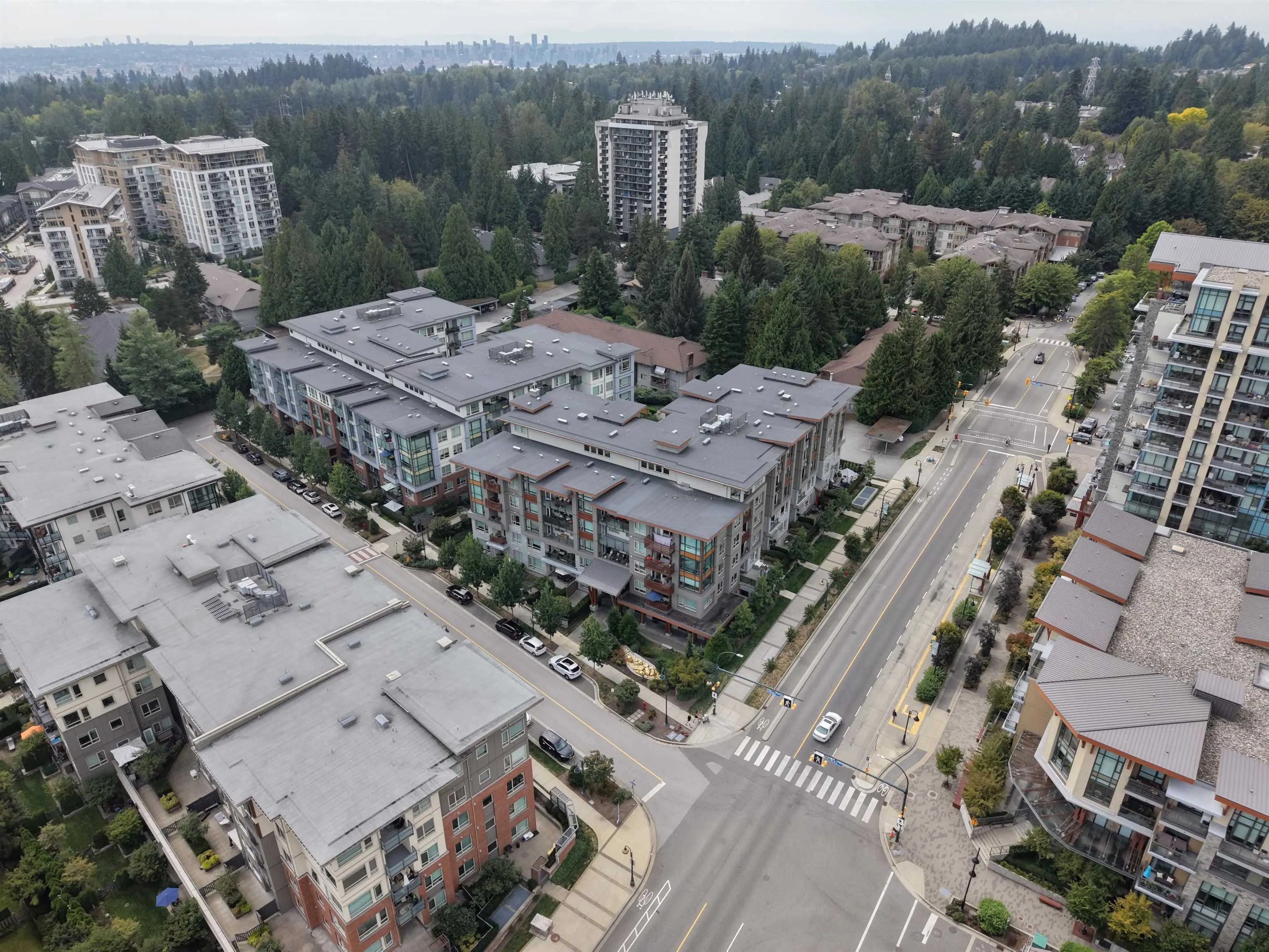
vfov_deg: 56.8
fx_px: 880
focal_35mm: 24
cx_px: 634
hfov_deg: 71.6
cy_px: 476
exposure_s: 1/160
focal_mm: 8.67
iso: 400
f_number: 1.8
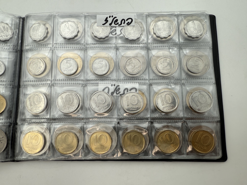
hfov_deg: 71.6
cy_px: 92
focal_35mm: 24
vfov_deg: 56.8
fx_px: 171
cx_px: 124
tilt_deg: -80.8
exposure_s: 1/284
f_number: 2.2
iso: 40
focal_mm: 2.22
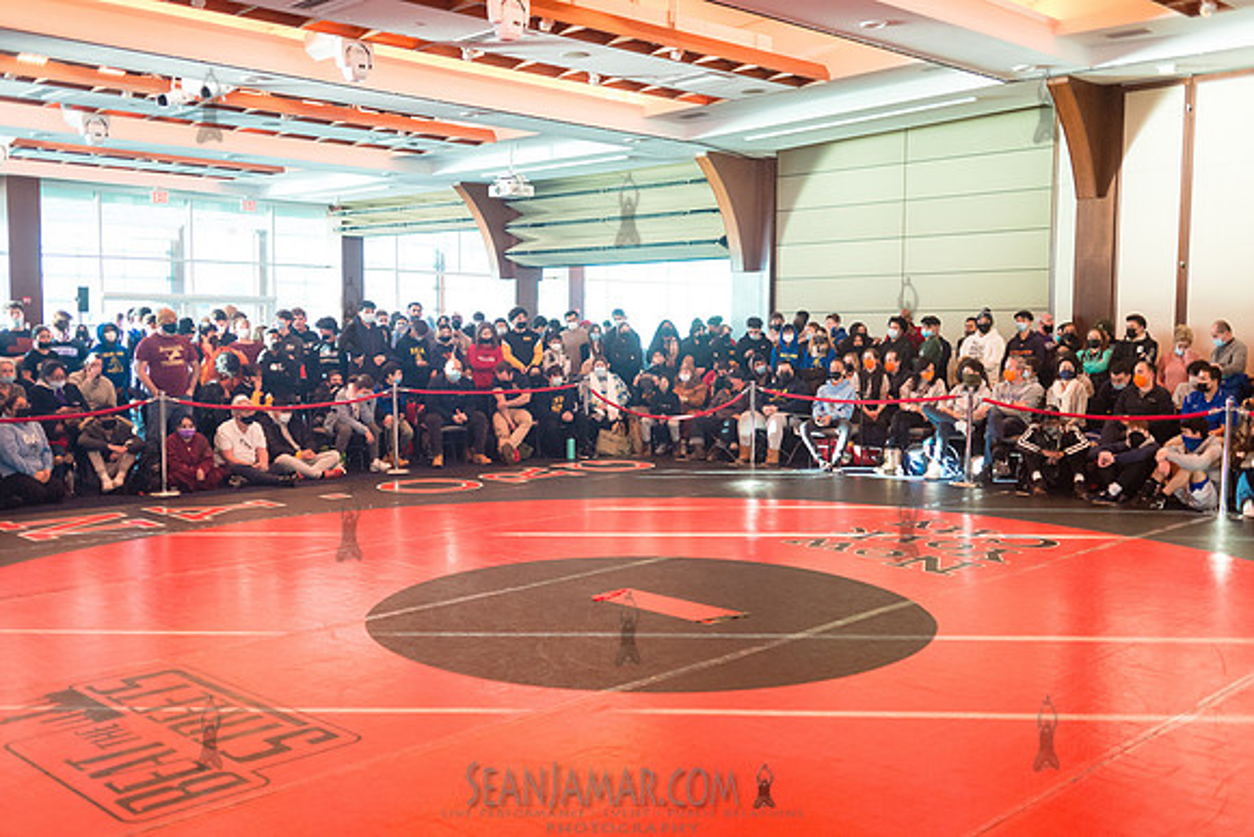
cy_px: 418
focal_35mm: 35
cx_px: 627
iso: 3200
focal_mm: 35
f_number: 2.8
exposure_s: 1/400
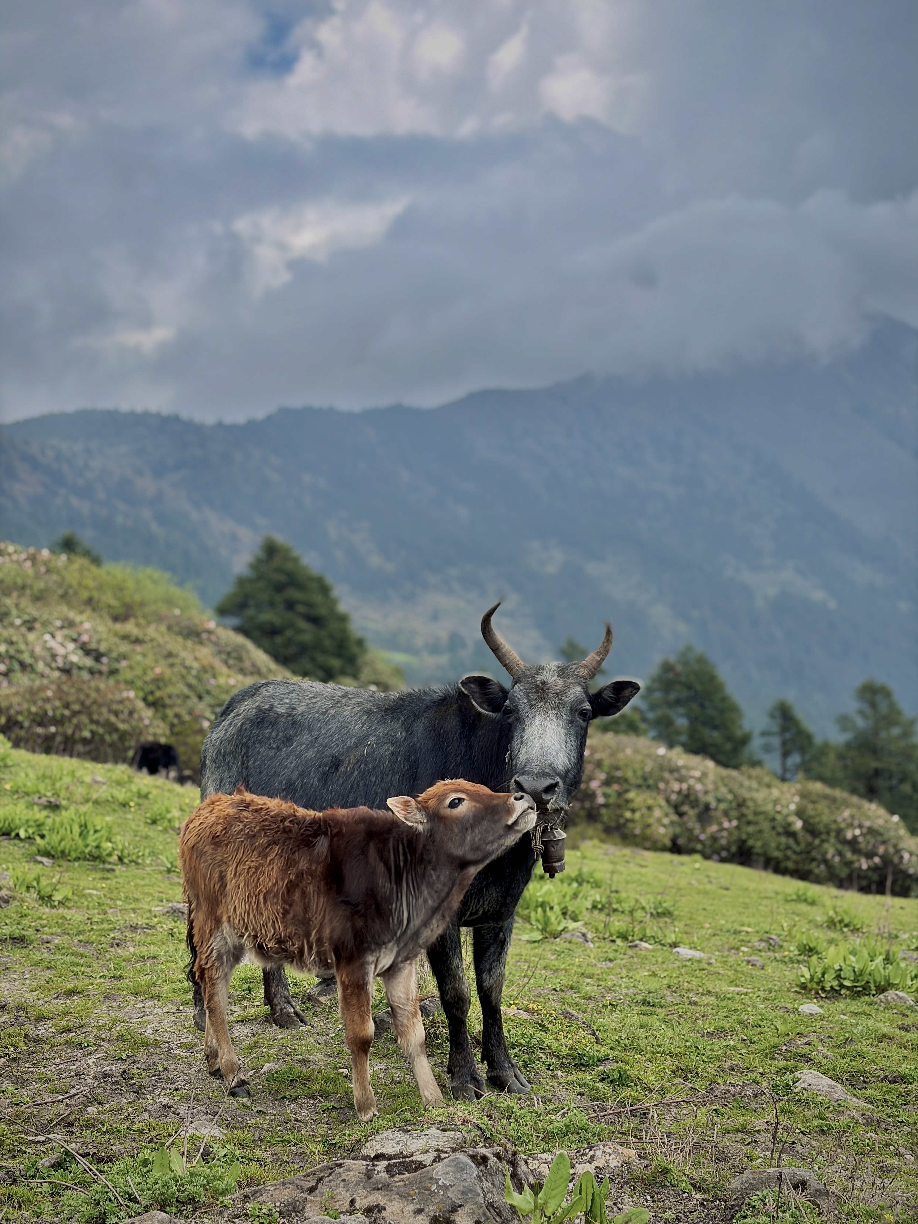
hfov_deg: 28.0
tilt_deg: -3.6
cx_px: 459
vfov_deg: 36.8
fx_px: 1839
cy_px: 612
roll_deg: +3.2
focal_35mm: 52
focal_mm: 5.96
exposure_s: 1/1117
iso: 50
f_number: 1.6
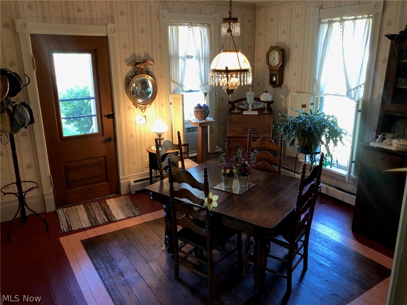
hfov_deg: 63.4
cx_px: 204
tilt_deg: -15.9
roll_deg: +1.8
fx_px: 329
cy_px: 152
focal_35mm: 28
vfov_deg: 49.7
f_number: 1.8
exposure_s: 1/15
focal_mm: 4
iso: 40
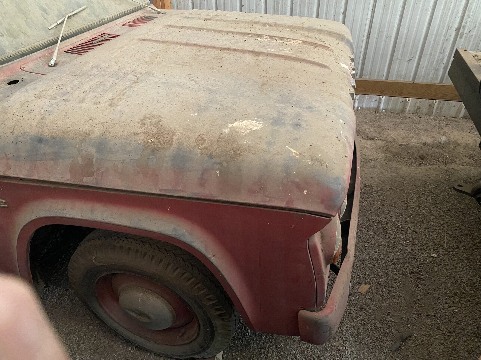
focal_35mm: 26
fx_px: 361
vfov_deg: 53.1
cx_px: 240
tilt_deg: -37.9
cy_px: 180
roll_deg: +2.6
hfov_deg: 67.3
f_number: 1.8
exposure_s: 1/30
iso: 640
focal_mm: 4.25
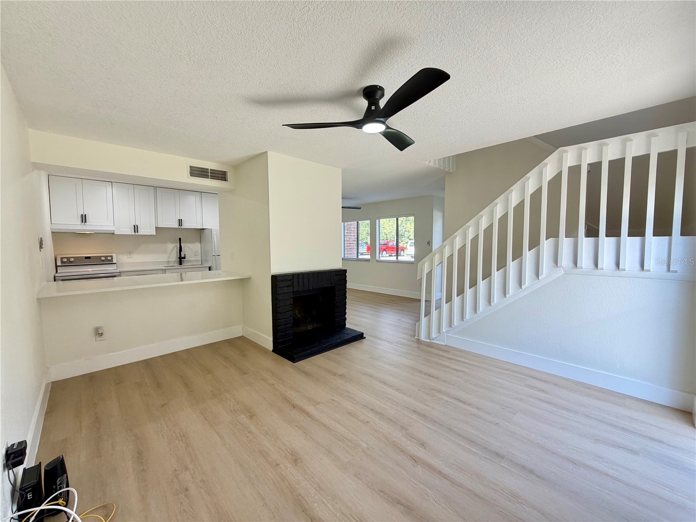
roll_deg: +0.7
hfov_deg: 102.1
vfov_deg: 85.7
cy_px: 261
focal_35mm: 14
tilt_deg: -3.9
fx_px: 281
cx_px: 348
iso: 125
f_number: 2.2
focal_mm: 2.22
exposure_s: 1/121
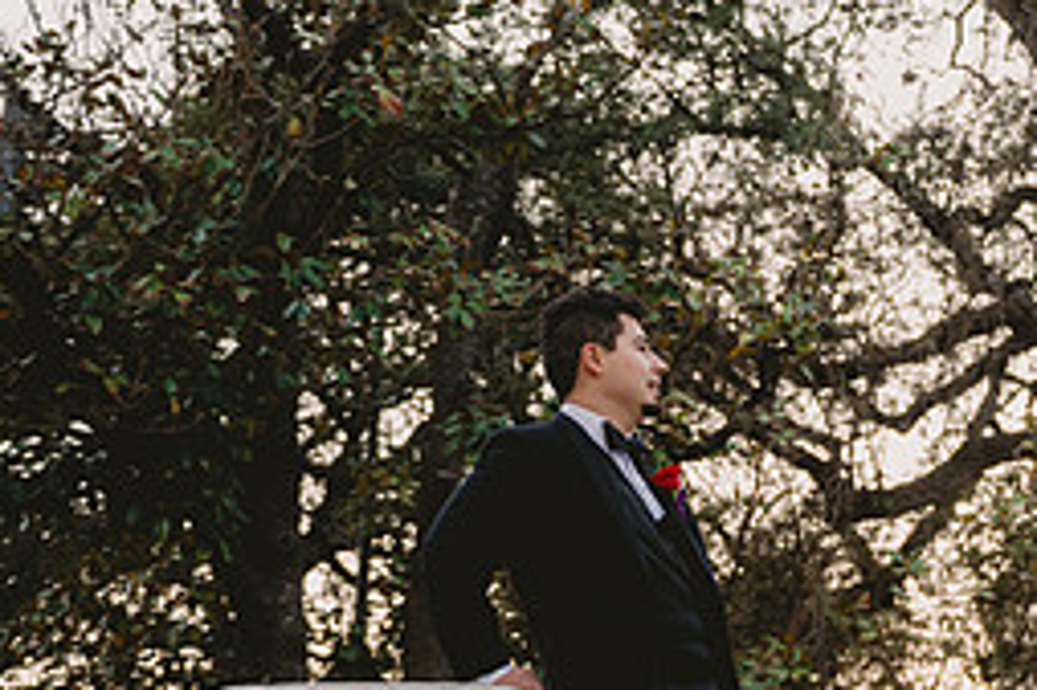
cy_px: 596
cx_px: 1037
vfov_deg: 14.1
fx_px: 2763
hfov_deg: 20.6
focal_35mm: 96
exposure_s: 1/100
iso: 250
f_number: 2.8
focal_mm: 42
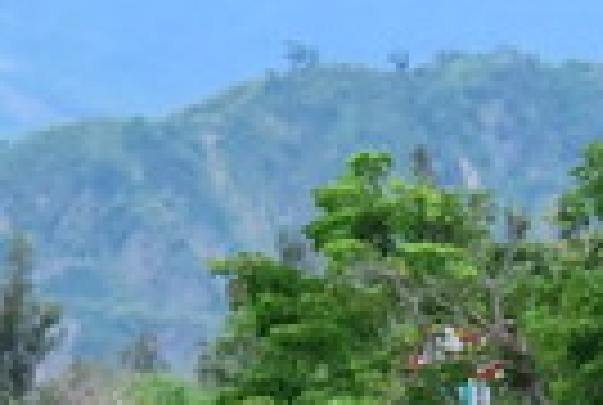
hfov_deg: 2.4
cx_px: 4
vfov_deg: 1.6
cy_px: 839
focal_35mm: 842
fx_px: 14135
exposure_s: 1/4000
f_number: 8
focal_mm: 145
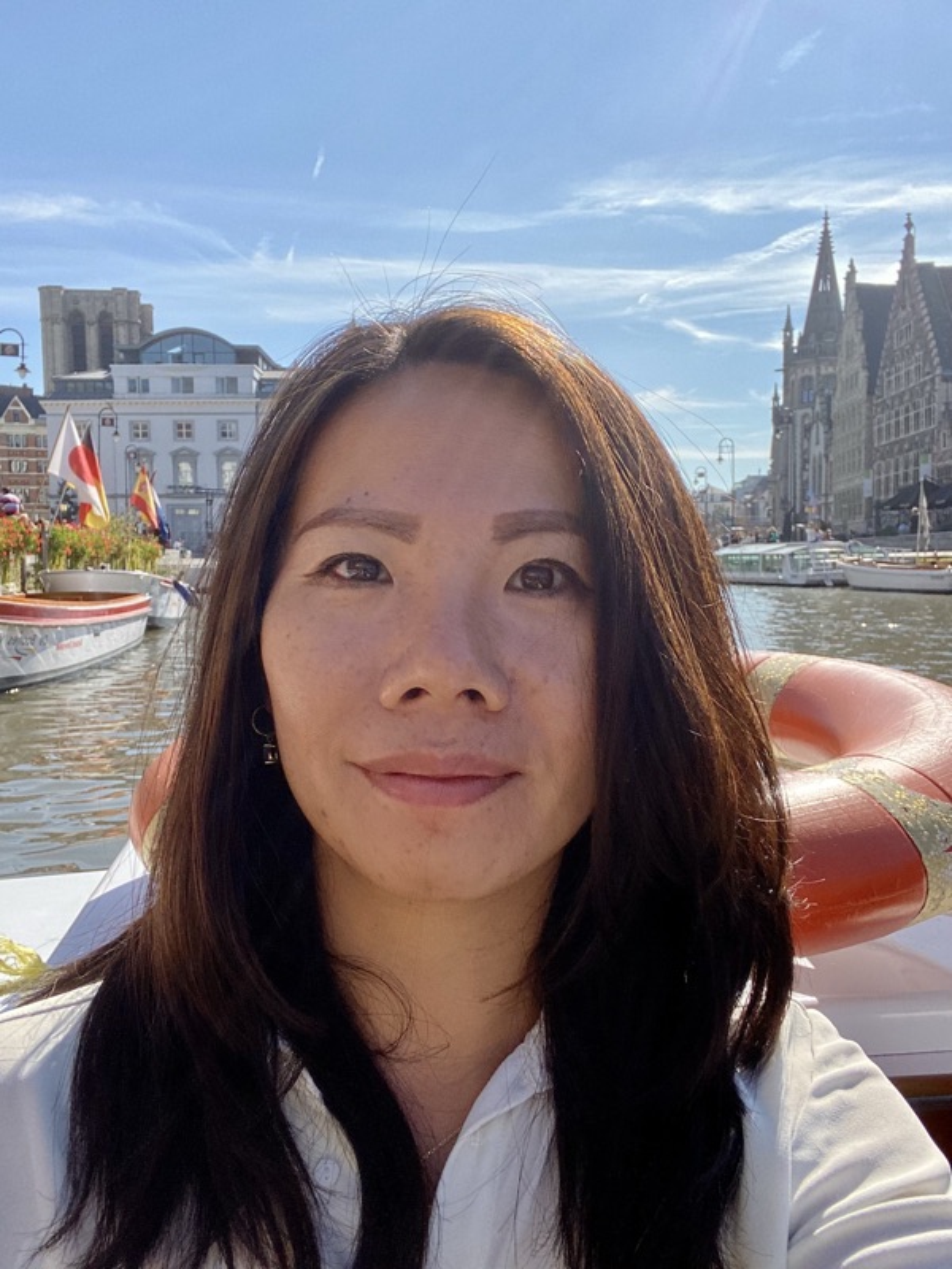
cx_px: 476
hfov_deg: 46.8
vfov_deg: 60.0
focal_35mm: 30
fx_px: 1100
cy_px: 634
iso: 25
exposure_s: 1/2688
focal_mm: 2.71
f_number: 2.2
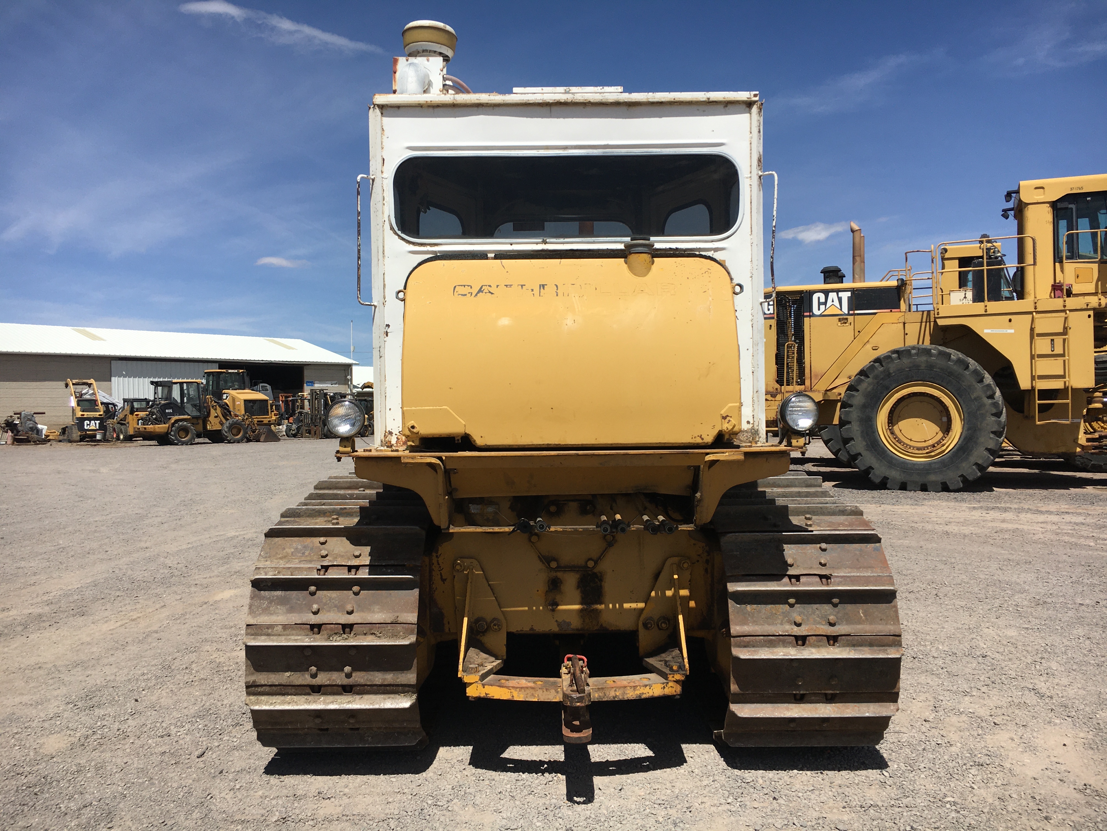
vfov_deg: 48.2
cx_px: 554
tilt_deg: +0.1
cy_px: 416
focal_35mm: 29
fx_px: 927
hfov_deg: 61.7
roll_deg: +2.0
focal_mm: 4.15
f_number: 2.2
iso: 25
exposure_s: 1/2849
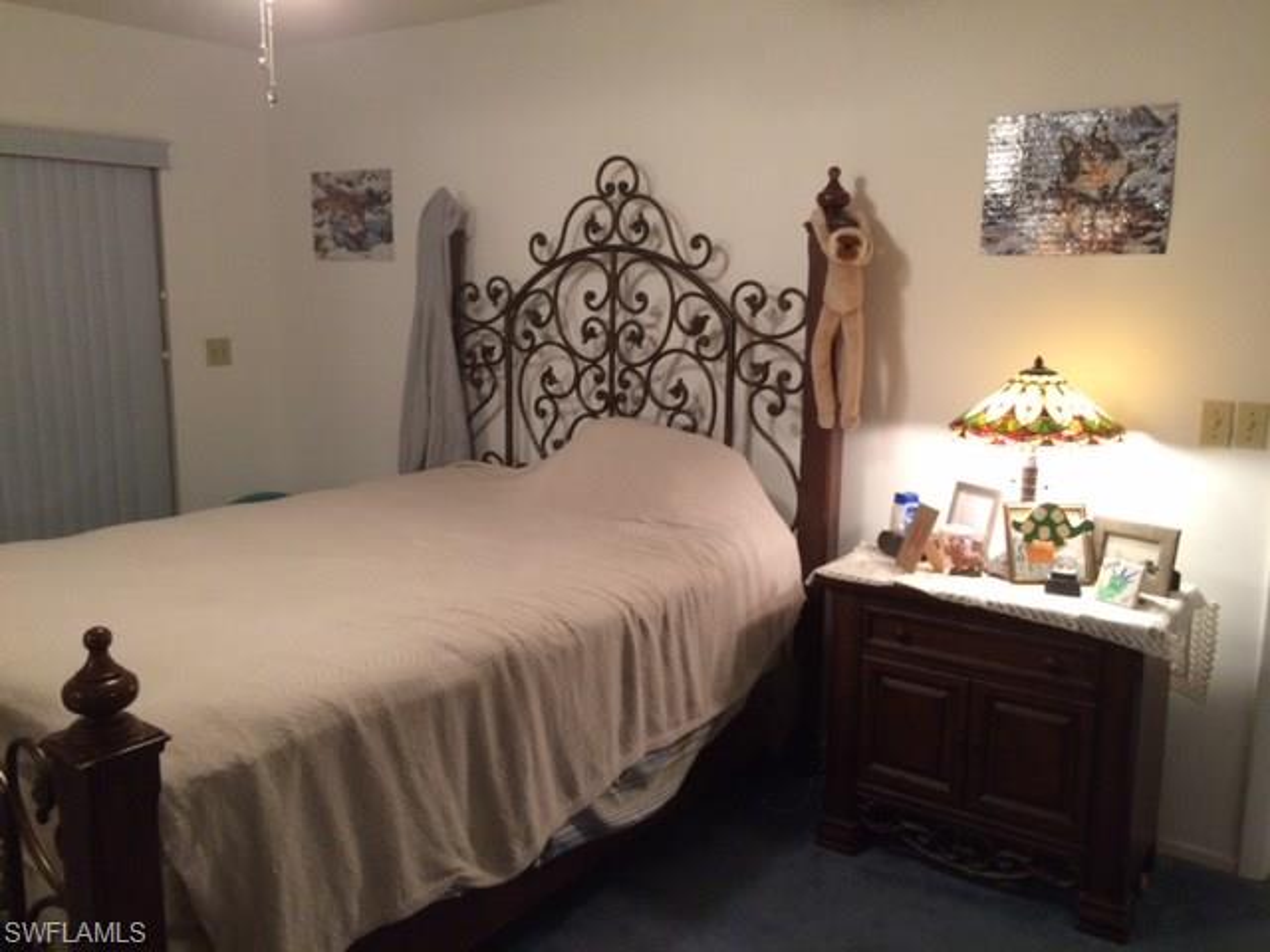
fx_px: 1064
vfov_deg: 48.2
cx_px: 635
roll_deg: -0.6
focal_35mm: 29
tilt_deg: -9.5
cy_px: 476
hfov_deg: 61.7
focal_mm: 4.15
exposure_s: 1/30
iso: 160
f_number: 2.2
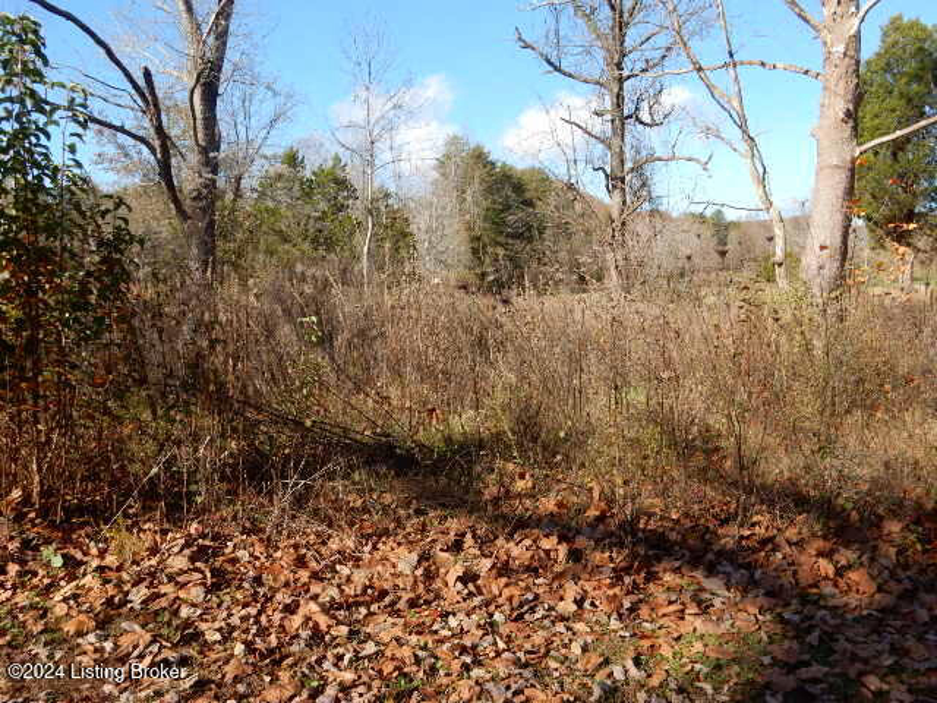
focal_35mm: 30
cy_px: 352
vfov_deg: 46.8
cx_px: 468
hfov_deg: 60.0
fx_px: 812
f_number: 4
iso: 125
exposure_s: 1/500
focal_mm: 5.4
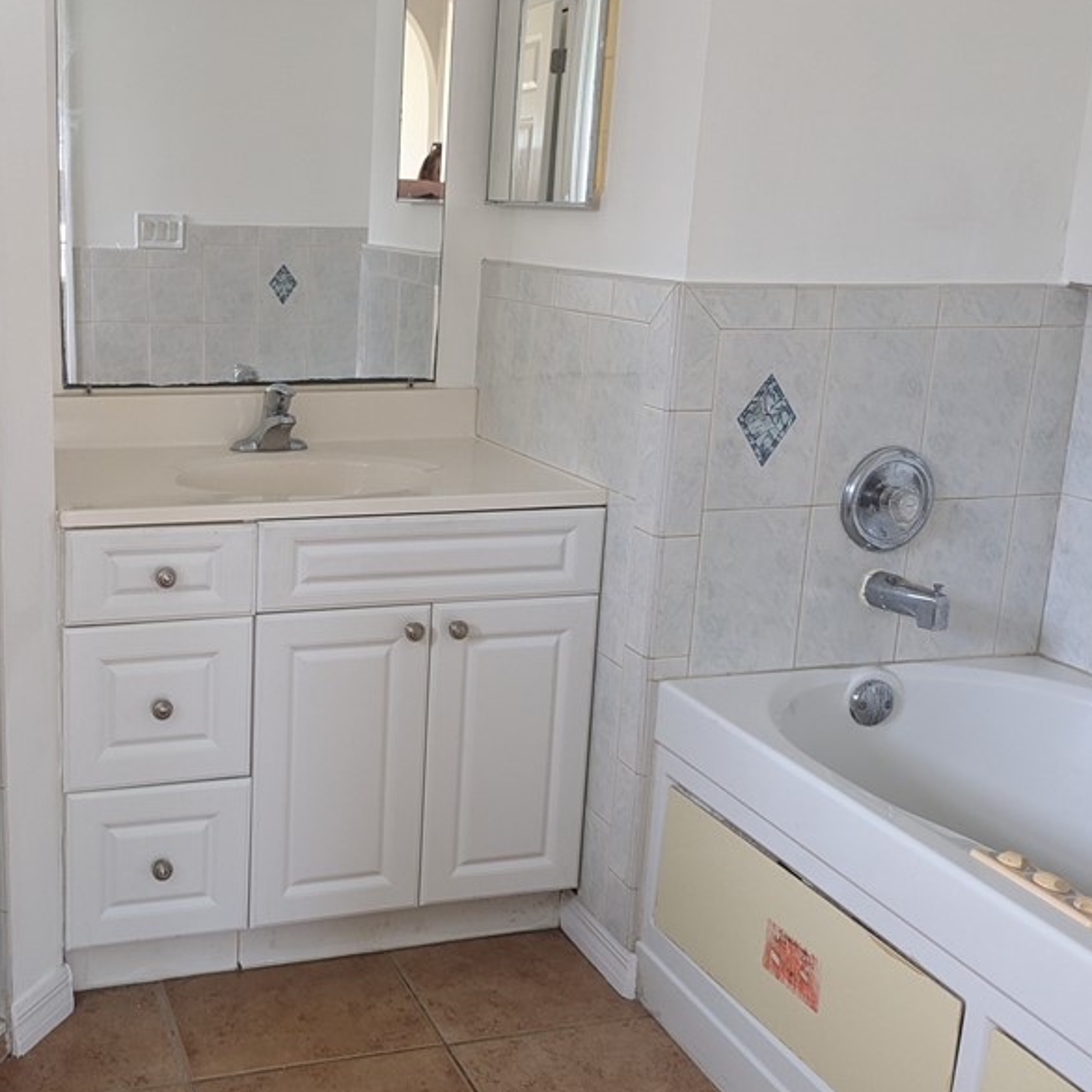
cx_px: 277
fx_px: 1321
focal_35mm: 37
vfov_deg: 44.9
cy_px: 509
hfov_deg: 43.5
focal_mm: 6.81
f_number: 1.85
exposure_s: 1/171
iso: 272
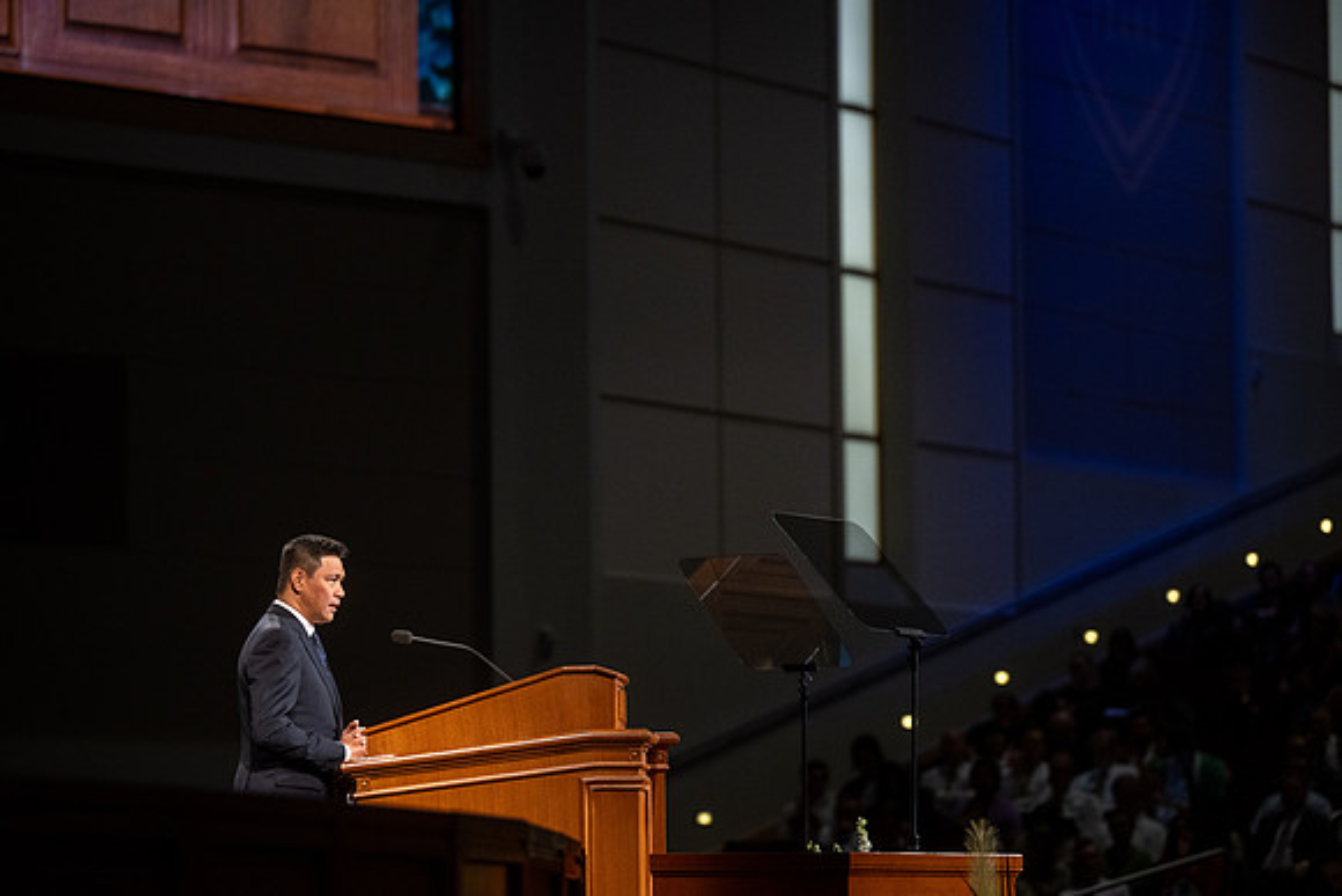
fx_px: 7457
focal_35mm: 200
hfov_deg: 10.3
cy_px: 448
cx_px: 671
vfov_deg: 6.9
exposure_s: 1/125
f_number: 4
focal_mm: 200
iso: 1250
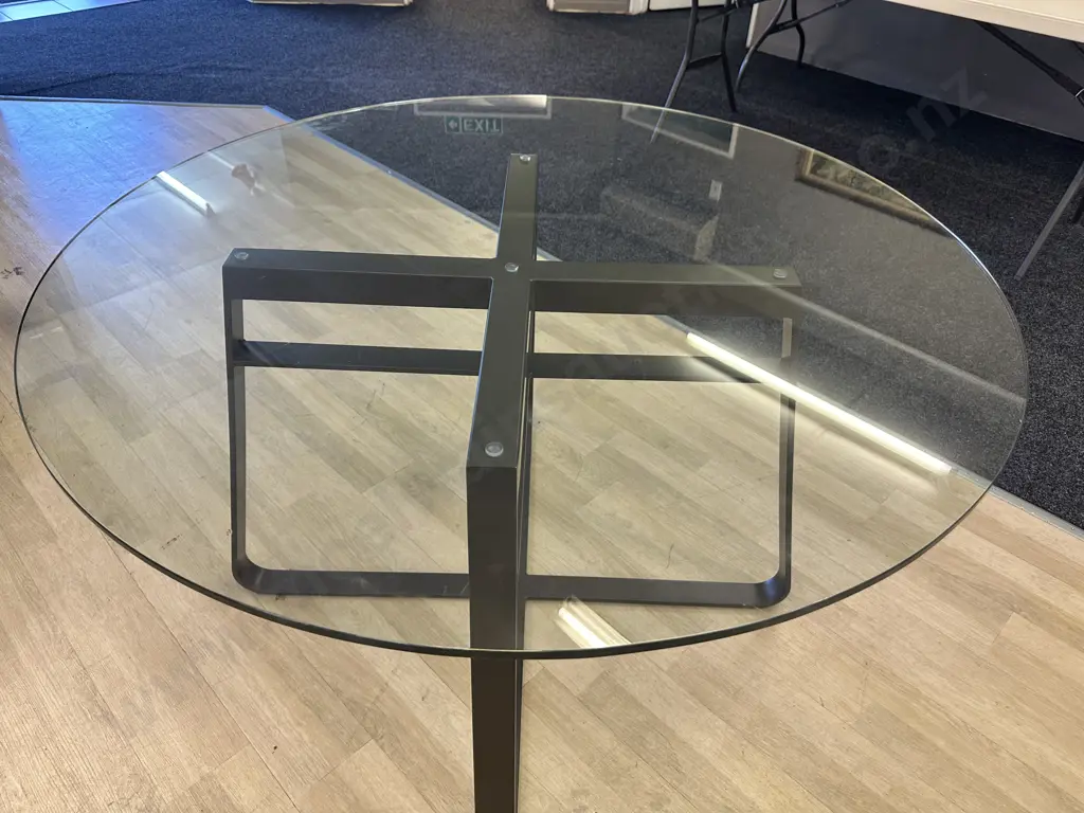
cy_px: 406
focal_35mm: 24
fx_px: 752
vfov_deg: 56.8
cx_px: 542
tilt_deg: -38.4
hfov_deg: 71.6
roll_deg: -1.7
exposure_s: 1/100
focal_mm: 6.86
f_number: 1.78
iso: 160
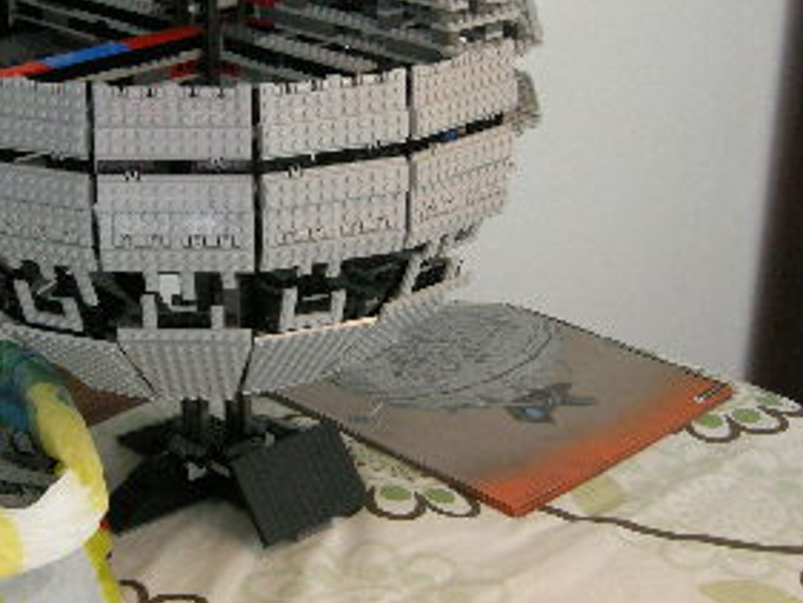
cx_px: 274
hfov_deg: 23.7
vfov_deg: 18.0
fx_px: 1903
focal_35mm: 82
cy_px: 249
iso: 284
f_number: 2.7
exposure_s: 1/60
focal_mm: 7.5
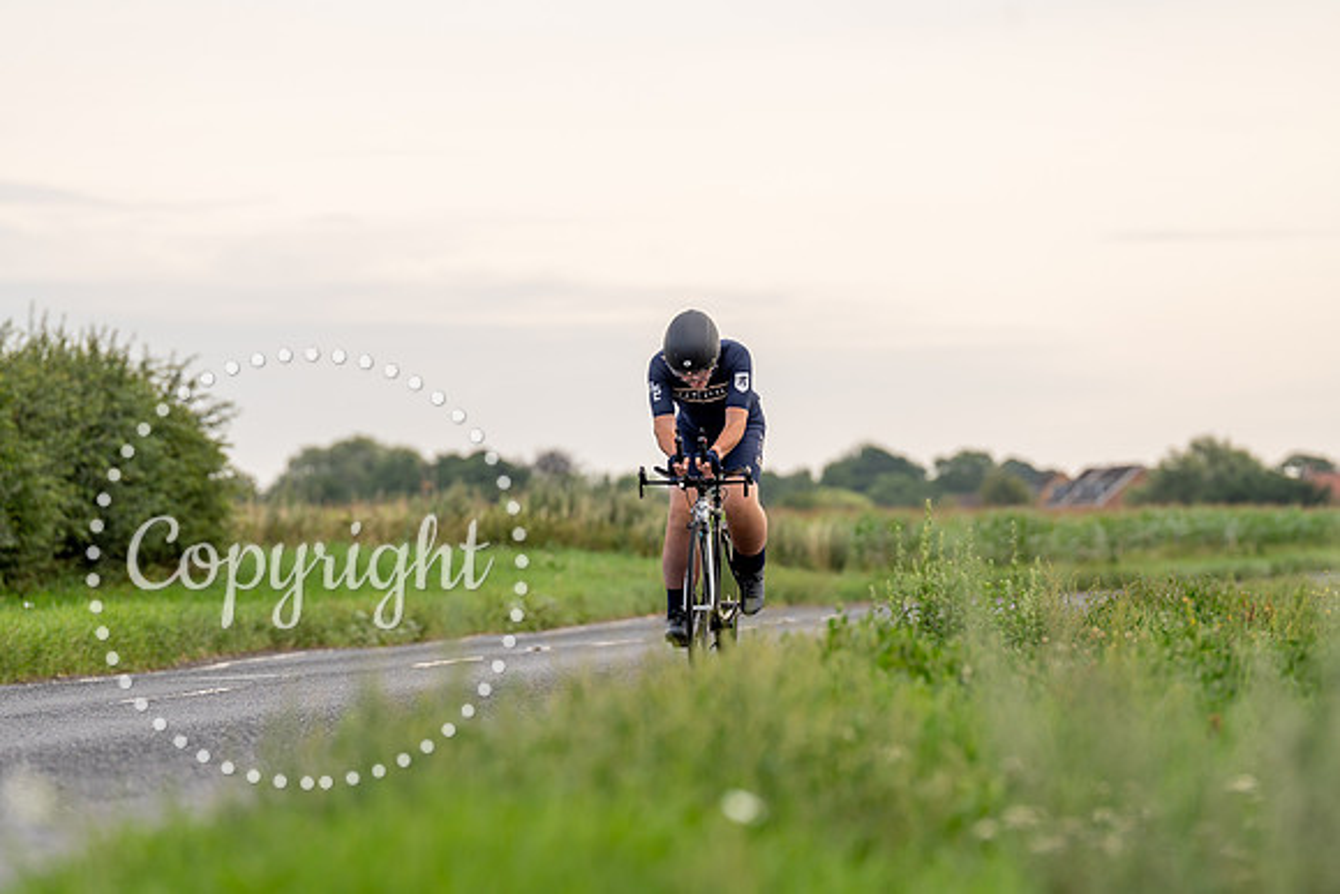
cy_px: 447
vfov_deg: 6.9
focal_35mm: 200
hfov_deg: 10.3
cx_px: 670
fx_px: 7446
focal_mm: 200
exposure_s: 1/800
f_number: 4.5
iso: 250
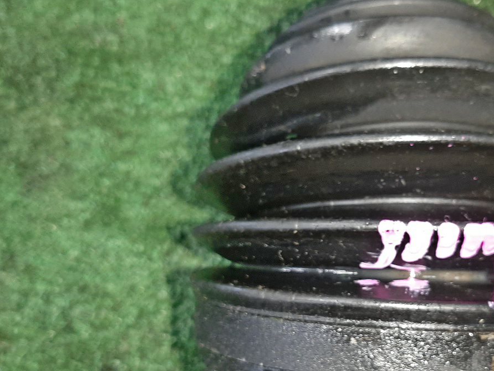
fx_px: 600
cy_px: 253
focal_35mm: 42
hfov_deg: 43.7
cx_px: 354
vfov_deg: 34.0
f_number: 1.7
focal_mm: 3.93
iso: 170
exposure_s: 1/33
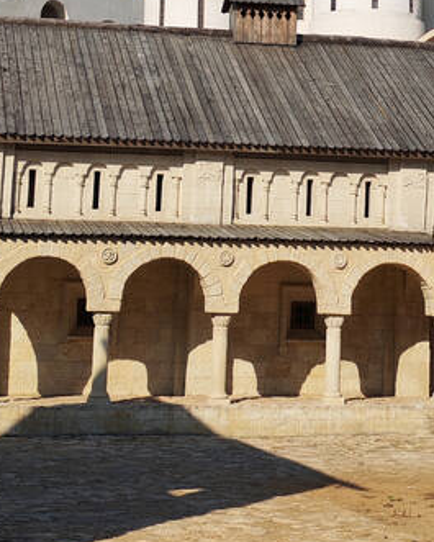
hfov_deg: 15.9
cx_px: 434
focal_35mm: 95
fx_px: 1525
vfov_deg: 19.5
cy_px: -25
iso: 50
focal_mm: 6.12
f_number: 1.9
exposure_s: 1/1100
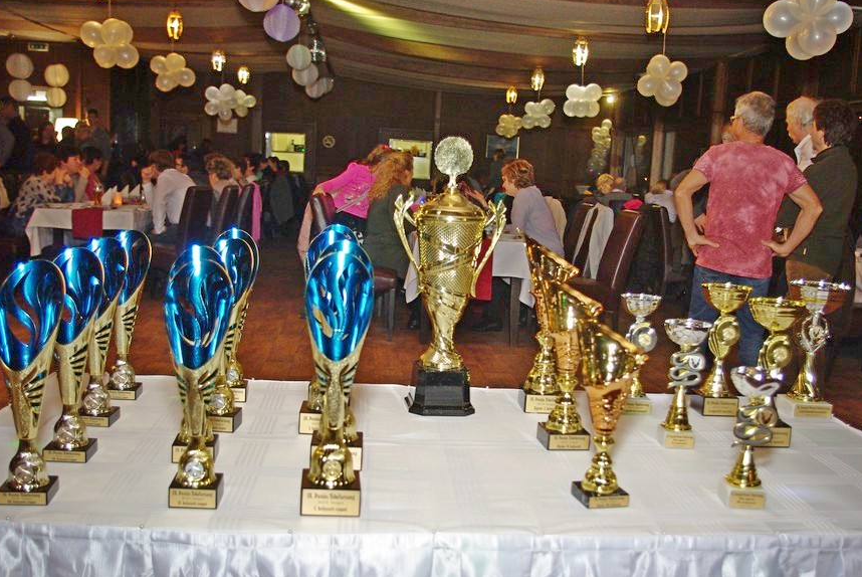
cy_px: 332
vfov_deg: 35.9
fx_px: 887
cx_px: 440
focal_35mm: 37
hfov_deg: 51.8
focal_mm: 21.25
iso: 400
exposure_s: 1/30
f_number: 4
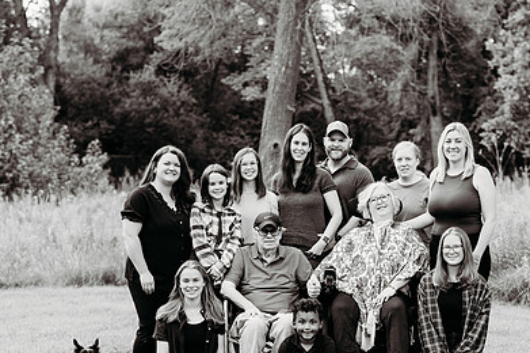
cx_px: 297
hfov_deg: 23.6
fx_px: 1265
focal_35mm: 86
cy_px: 248
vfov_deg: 15.8
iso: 400
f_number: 2.8
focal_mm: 58
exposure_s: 1/320
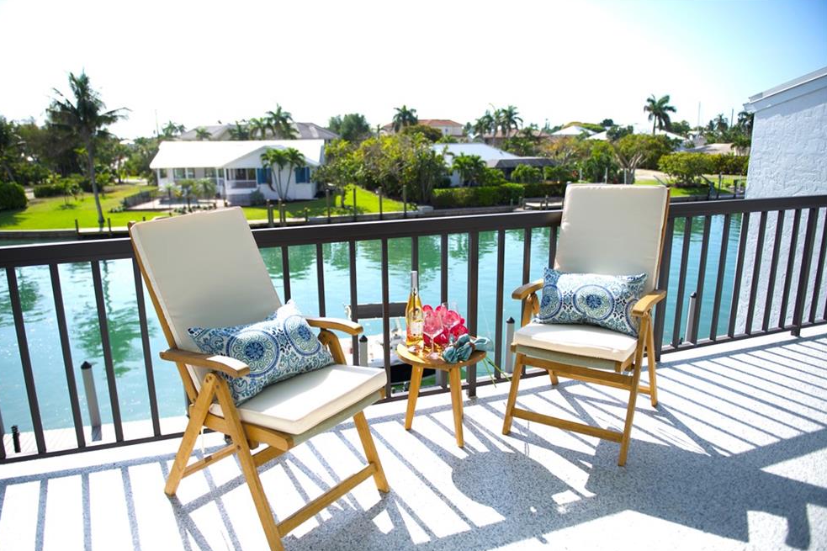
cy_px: 282
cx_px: 398
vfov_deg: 51.3
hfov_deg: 71.5
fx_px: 574
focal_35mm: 25
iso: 400
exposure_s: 1/8000
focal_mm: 24
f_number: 2.8
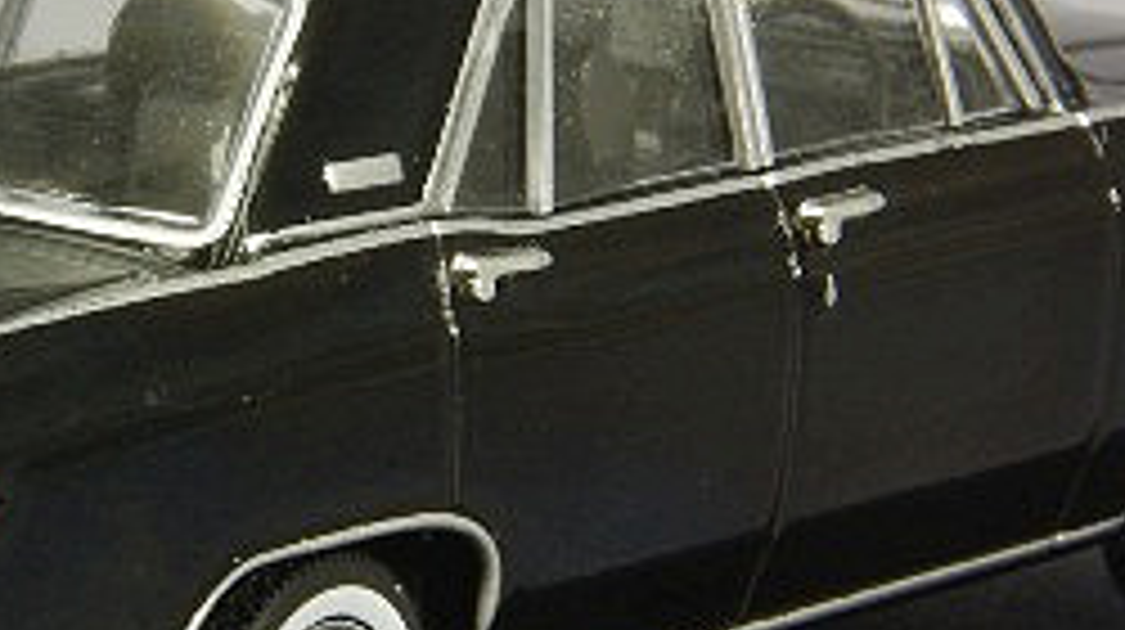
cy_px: 277
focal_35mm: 301
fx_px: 8969
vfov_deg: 4.0
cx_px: 230
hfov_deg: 7.2
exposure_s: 1
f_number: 32
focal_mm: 75
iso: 400
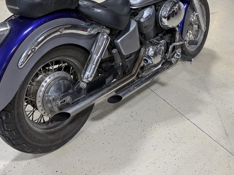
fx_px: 291
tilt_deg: -24.7
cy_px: 40
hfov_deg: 43.8
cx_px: 112
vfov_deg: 32.8
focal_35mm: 43
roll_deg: -6.9
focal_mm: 5.96
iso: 125
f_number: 1.6
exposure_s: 1/60
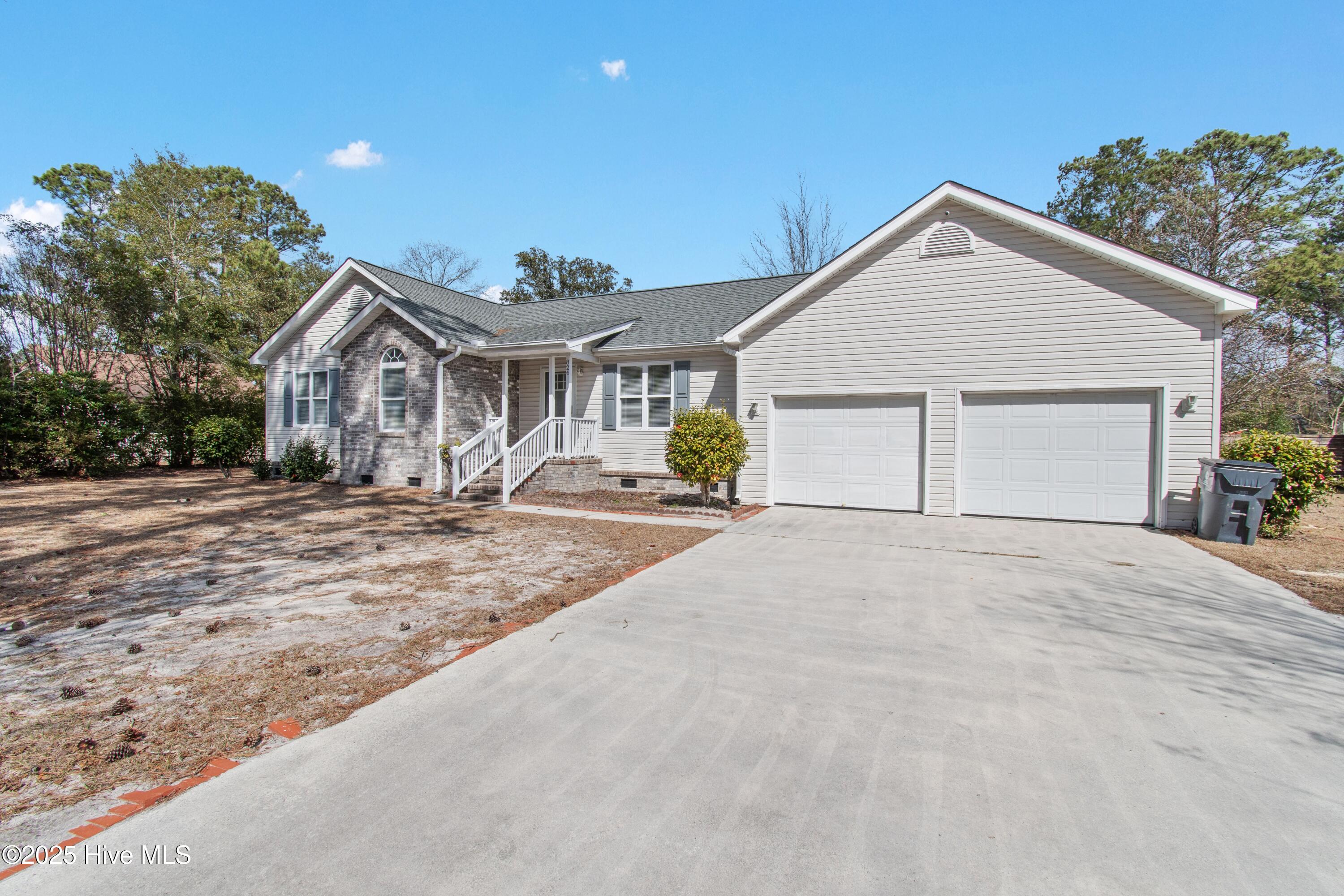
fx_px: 560
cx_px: 672
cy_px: 448
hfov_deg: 100.4
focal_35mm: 15
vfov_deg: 77.3
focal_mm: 10
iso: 100
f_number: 10
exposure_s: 1/400
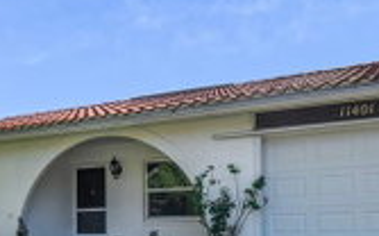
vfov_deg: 27.8
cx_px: 143
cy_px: 225
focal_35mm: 44
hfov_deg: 44.9
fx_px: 454
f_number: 5
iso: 100
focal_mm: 10
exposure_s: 1/320
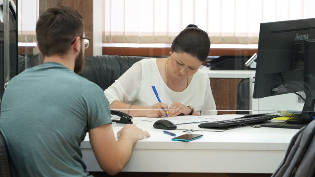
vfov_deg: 6.6
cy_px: 76
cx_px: 158
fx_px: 1529
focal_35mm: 183
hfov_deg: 11.8
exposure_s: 1/100
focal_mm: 174
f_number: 6.3
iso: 2000
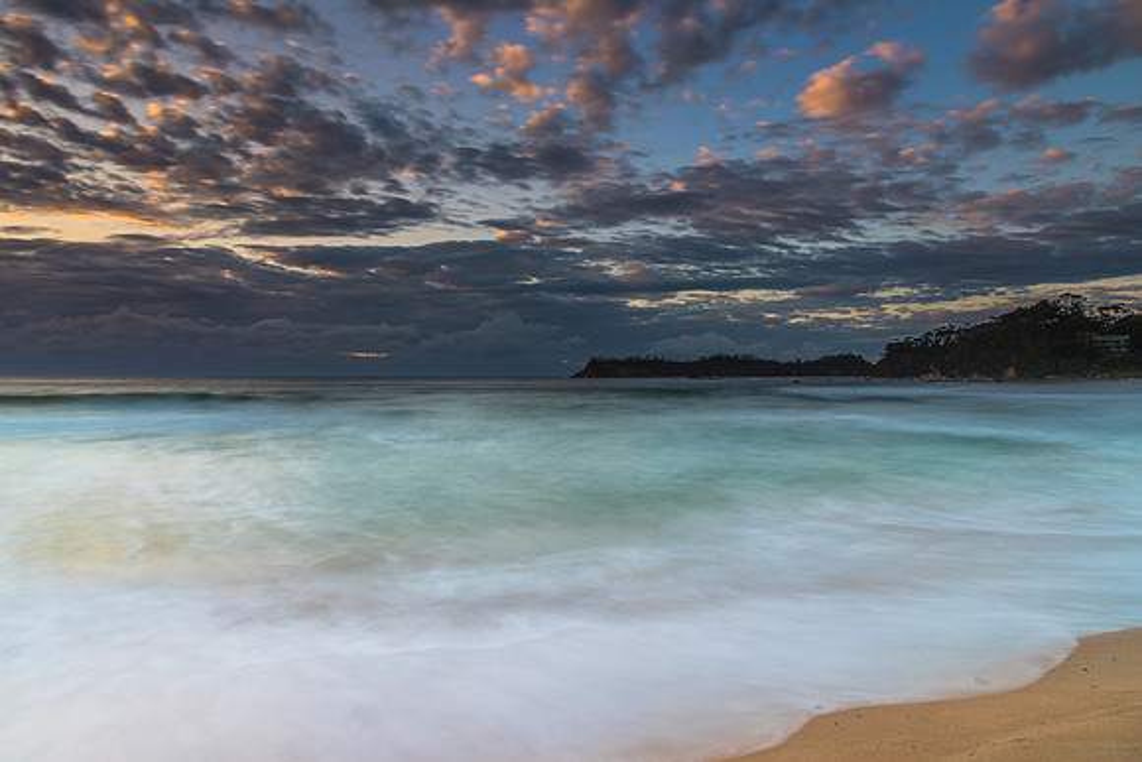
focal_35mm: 24
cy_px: 381
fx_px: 768
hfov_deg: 73.3
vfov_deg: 52.8
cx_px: 571
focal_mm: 24
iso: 31
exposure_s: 6
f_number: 10
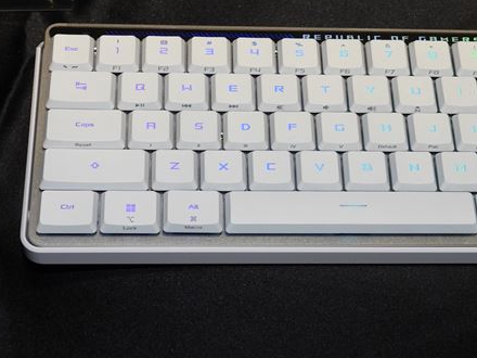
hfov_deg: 21.0
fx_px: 1282
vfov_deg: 15.8
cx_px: 305
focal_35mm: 93
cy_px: 80
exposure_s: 1/60
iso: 100
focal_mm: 7.1
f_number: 3.2
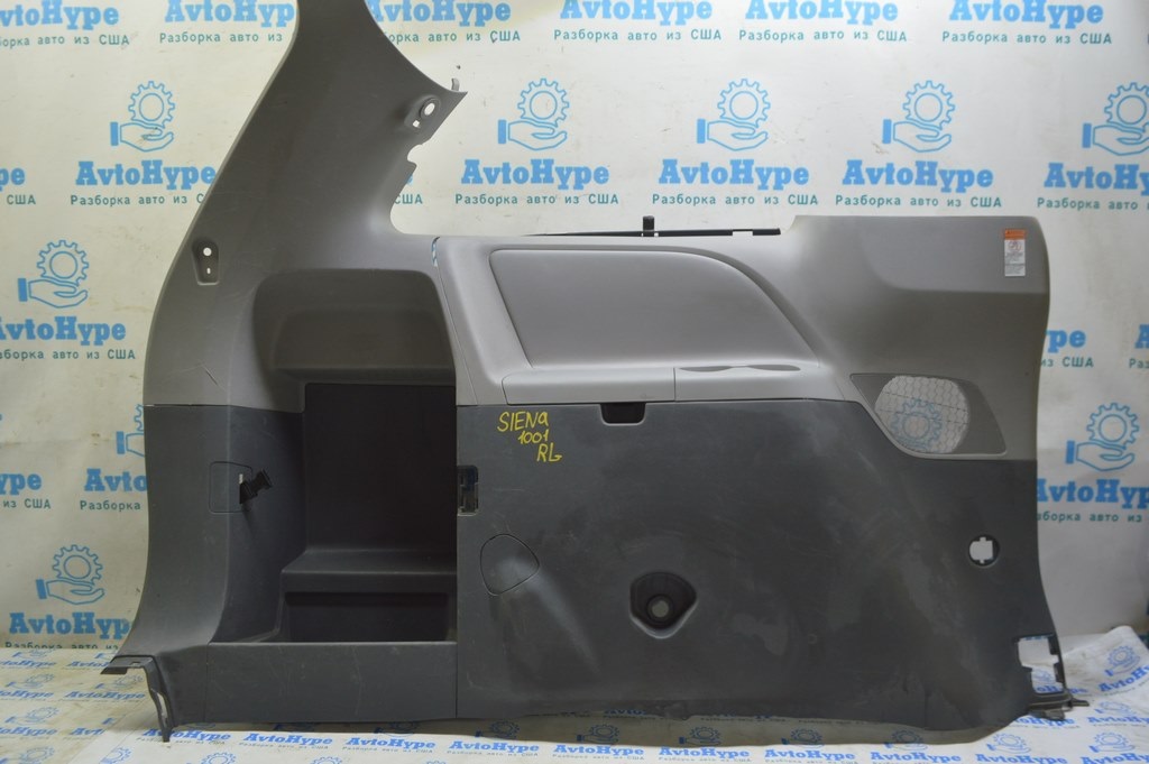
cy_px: 382
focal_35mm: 30
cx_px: 574
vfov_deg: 43.5
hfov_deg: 62.0
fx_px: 957
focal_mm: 20
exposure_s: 1/20
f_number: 5.6
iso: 400
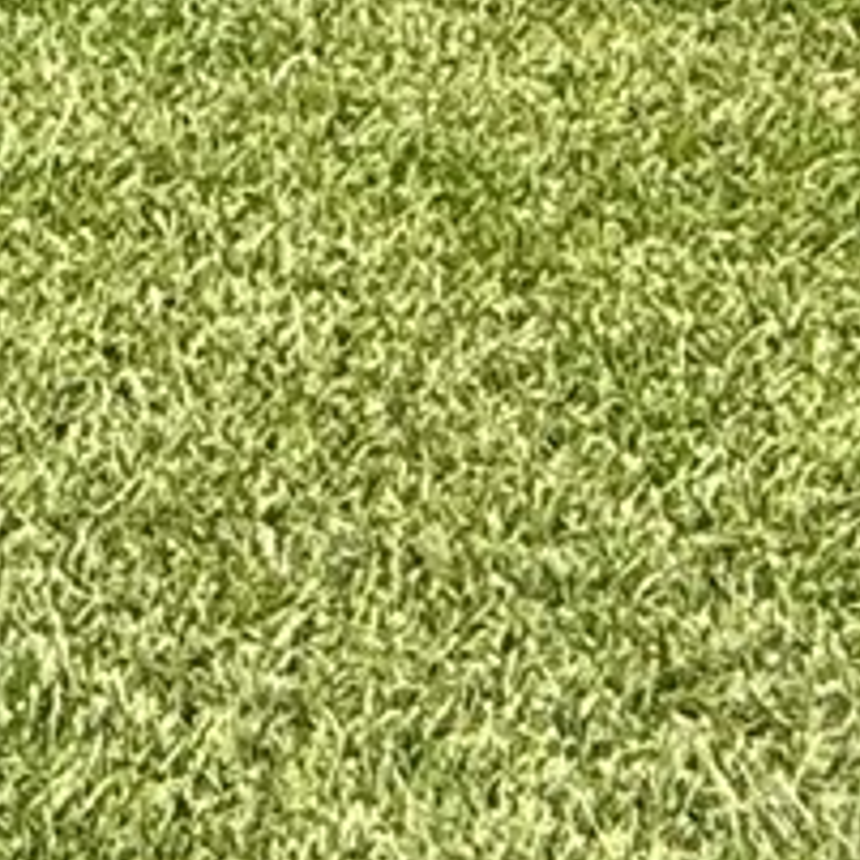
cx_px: -1373
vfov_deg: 11.0
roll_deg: -0.8
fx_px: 3542
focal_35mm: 126
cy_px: -1403
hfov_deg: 11.0
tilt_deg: +1.4
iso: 50
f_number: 2.2
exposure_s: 1/1961
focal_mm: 2.22
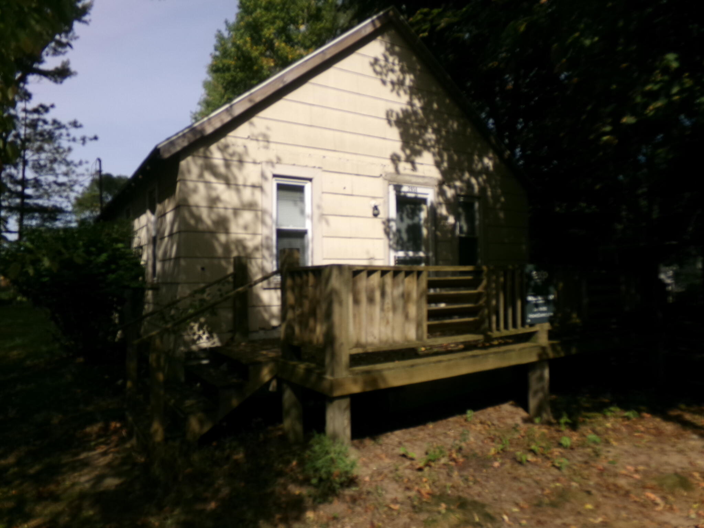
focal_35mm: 24
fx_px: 488
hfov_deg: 71.6
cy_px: 264
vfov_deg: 56.8
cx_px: 352
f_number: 3.7
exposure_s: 1/900
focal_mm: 4.3
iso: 100
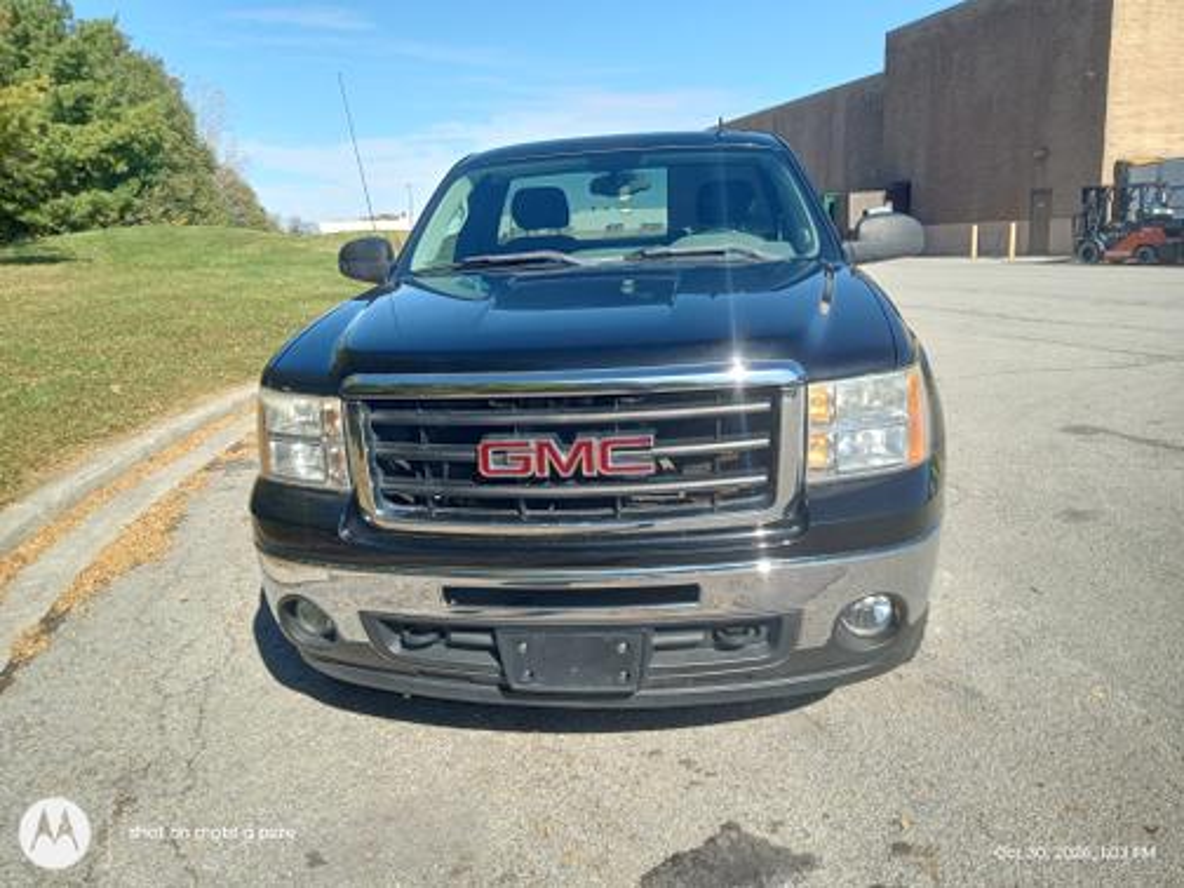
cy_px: 444
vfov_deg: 49.7
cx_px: 592
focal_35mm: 28
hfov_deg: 63.4
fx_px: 958
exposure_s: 1/1115
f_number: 2.2
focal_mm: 3.71
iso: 100
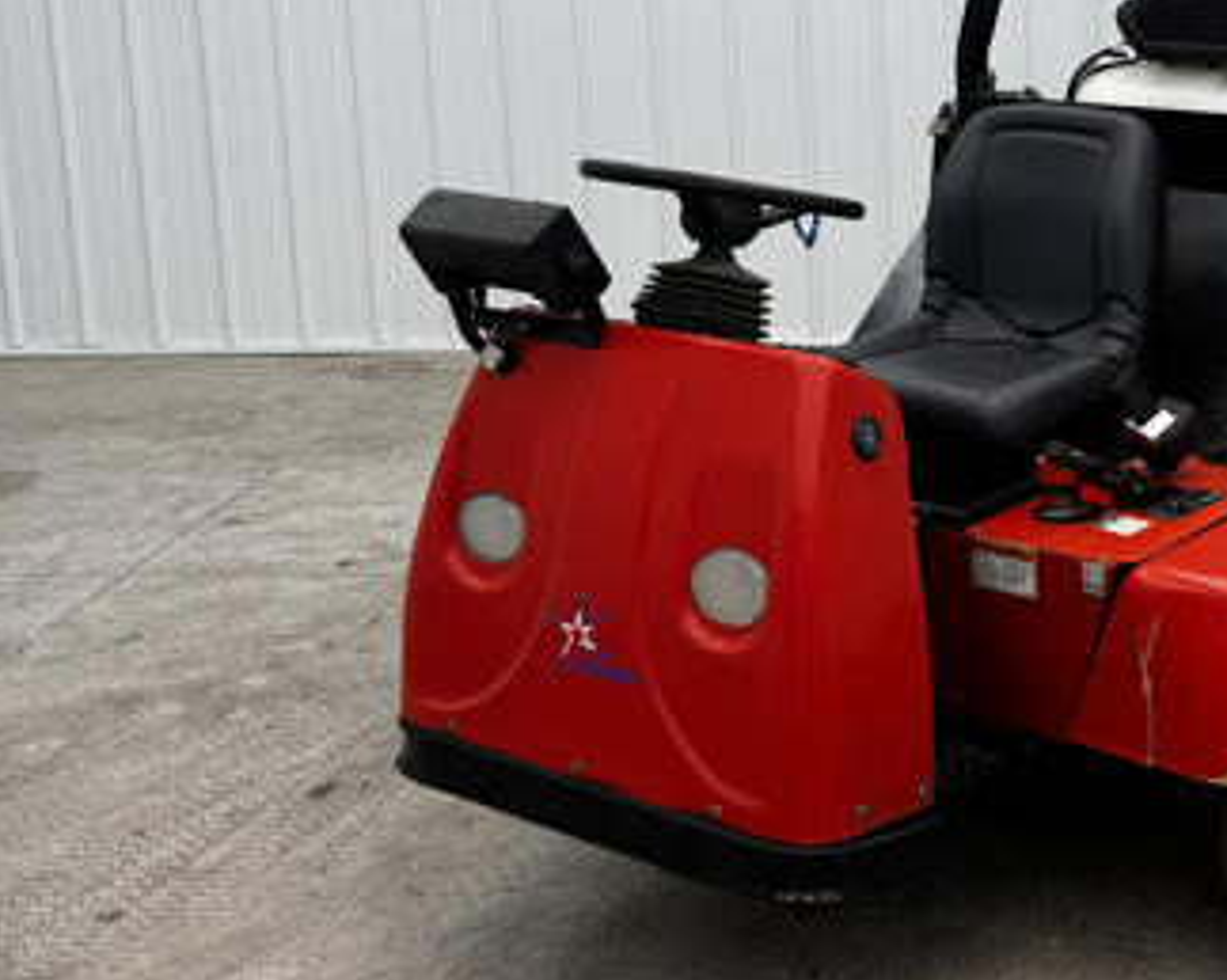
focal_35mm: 58
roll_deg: -0.5
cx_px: 1208
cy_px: 273
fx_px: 2105
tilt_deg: -11.5
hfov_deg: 30.4
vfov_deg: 26.0
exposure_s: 1/120
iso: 50
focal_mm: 6.76
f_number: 1.78
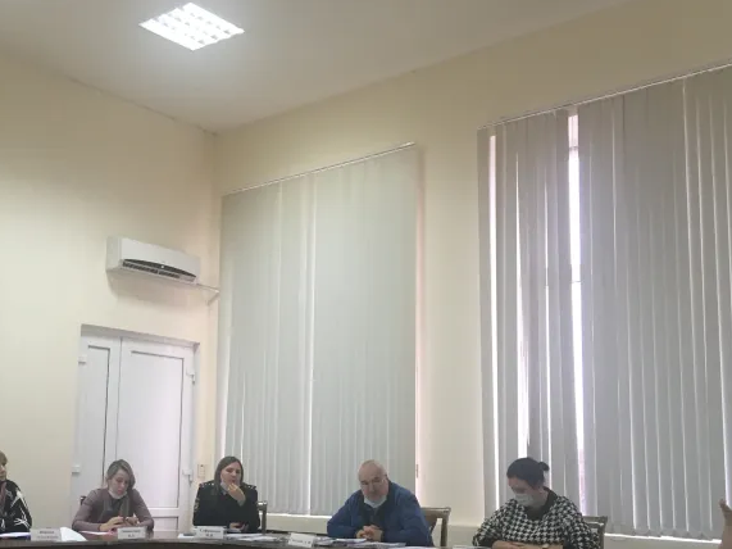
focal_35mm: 46
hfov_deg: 41.0
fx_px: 973
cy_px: 330
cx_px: 278
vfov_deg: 31.4
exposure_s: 1/33
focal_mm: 4.15
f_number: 2.2
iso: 125
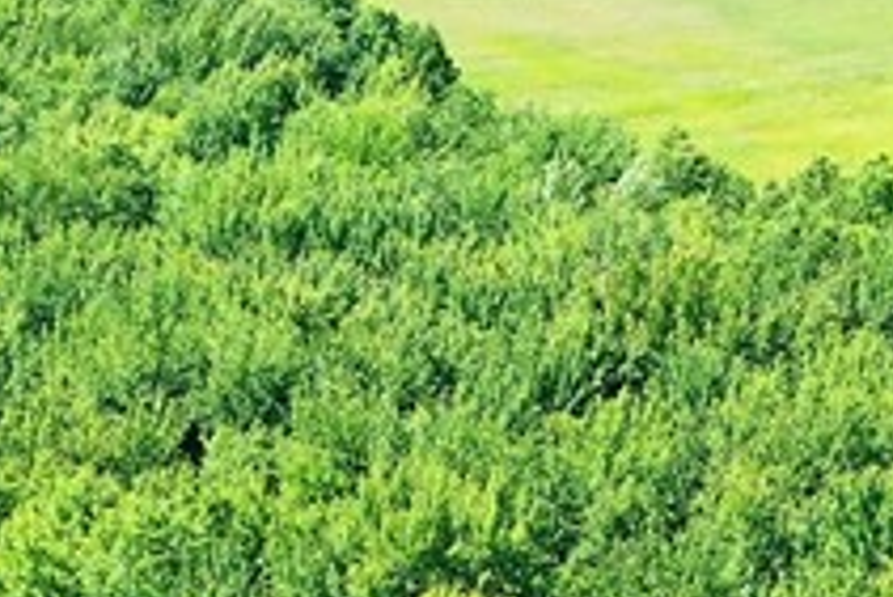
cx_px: 609
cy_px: 1376
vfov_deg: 8.8
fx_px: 3574
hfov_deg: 14.2
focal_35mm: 144
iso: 100
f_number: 5
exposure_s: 1/240
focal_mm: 10.26
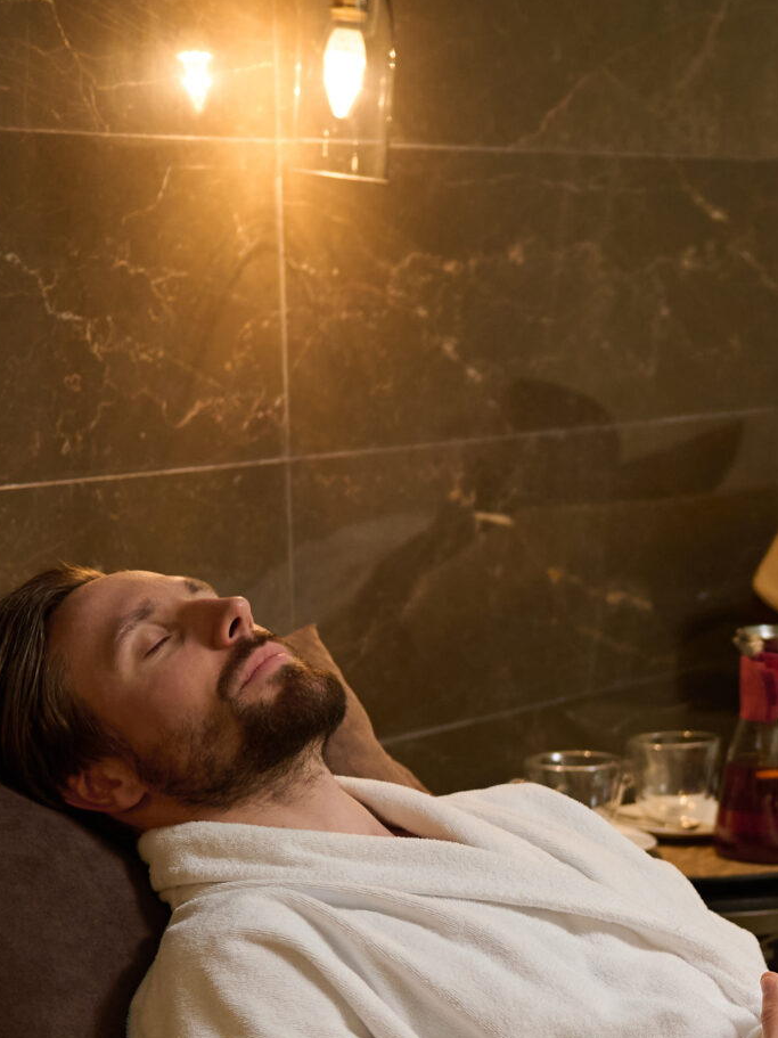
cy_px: 947
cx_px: 967
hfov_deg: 13.3
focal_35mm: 108
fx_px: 3237
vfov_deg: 17.9
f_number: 2.8
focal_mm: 40
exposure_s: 1/60
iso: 400
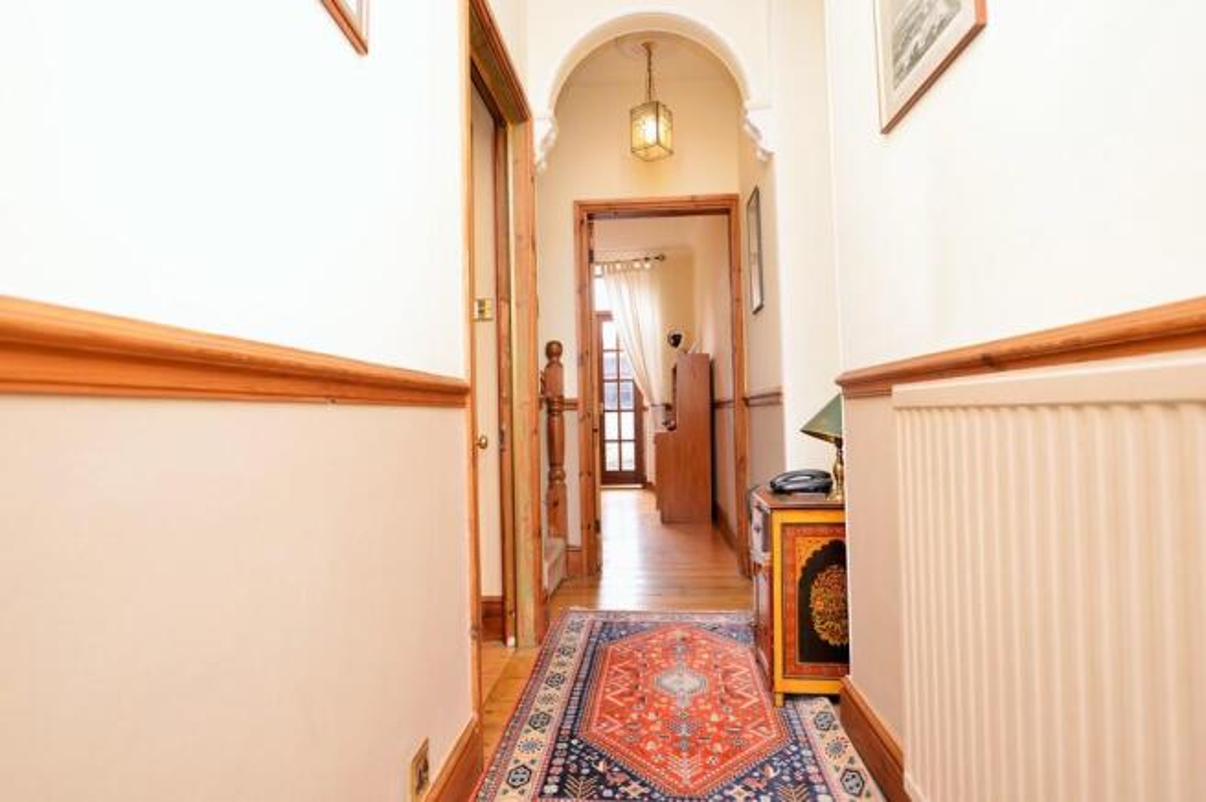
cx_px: 603
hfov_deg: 90.1
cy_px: 401
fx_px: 602
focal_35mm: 18
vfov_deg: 67.3
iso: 400
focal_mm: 12
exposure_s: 1/60
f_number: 4
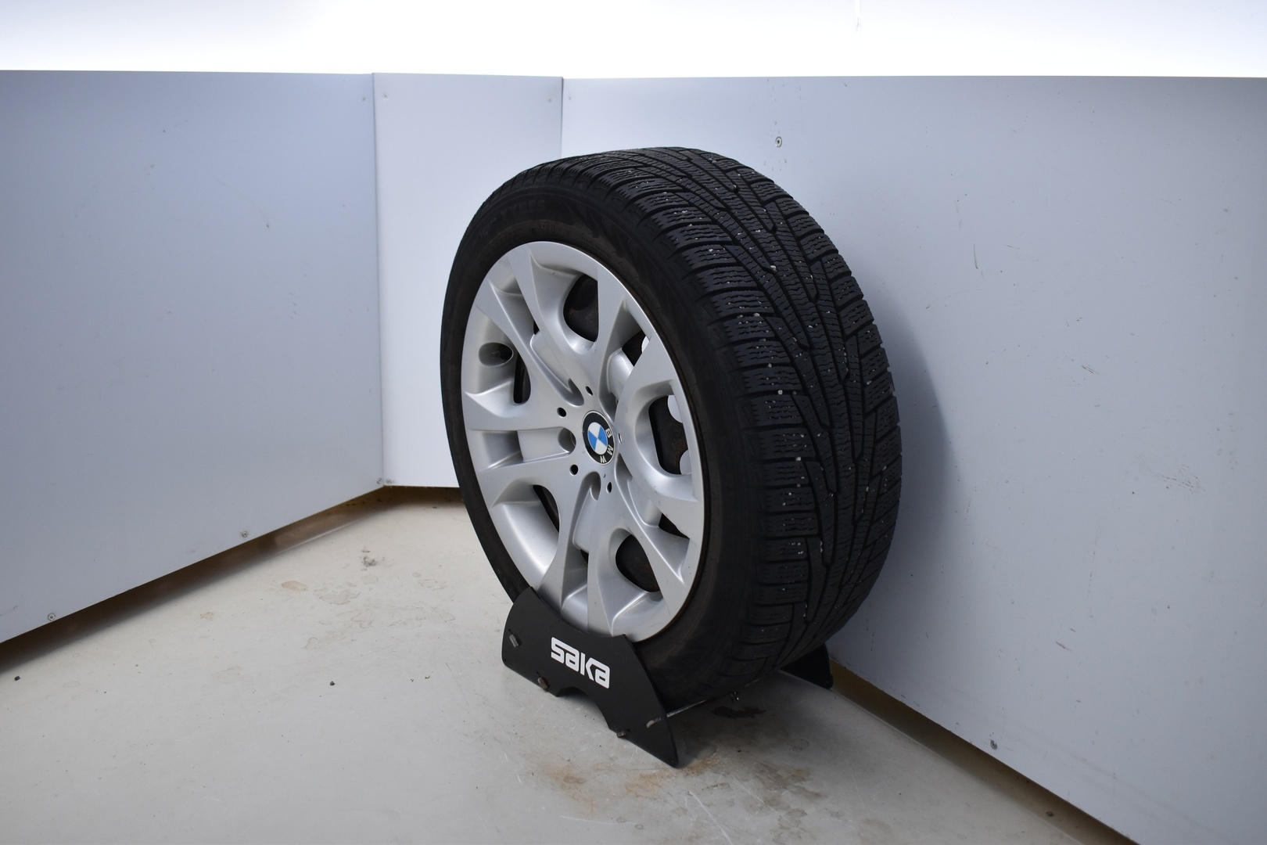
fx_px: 1267
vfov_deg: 36.9
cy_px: 422
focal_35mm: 36
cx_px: 634
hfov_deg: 53.1
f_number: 4
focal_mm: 24
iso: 720
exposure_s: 1/60
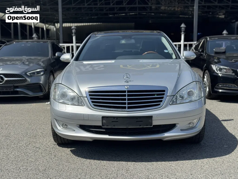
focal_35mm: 48
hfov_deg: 39.7
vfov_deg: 30.3
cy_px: 90
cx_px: 119
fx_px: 330
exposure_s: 1/5848
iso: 64
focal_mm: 6.76
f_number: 1.78
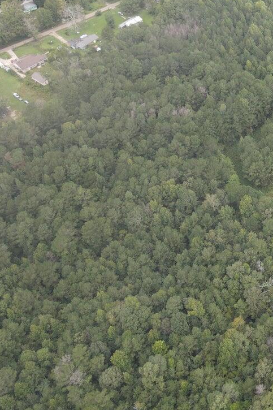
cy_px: 184
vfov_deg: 41.9
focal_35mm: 47
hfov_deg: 25.6
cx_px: 330
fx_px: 535
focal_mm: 4.5
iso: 100
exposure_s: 1/60
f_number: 2.8
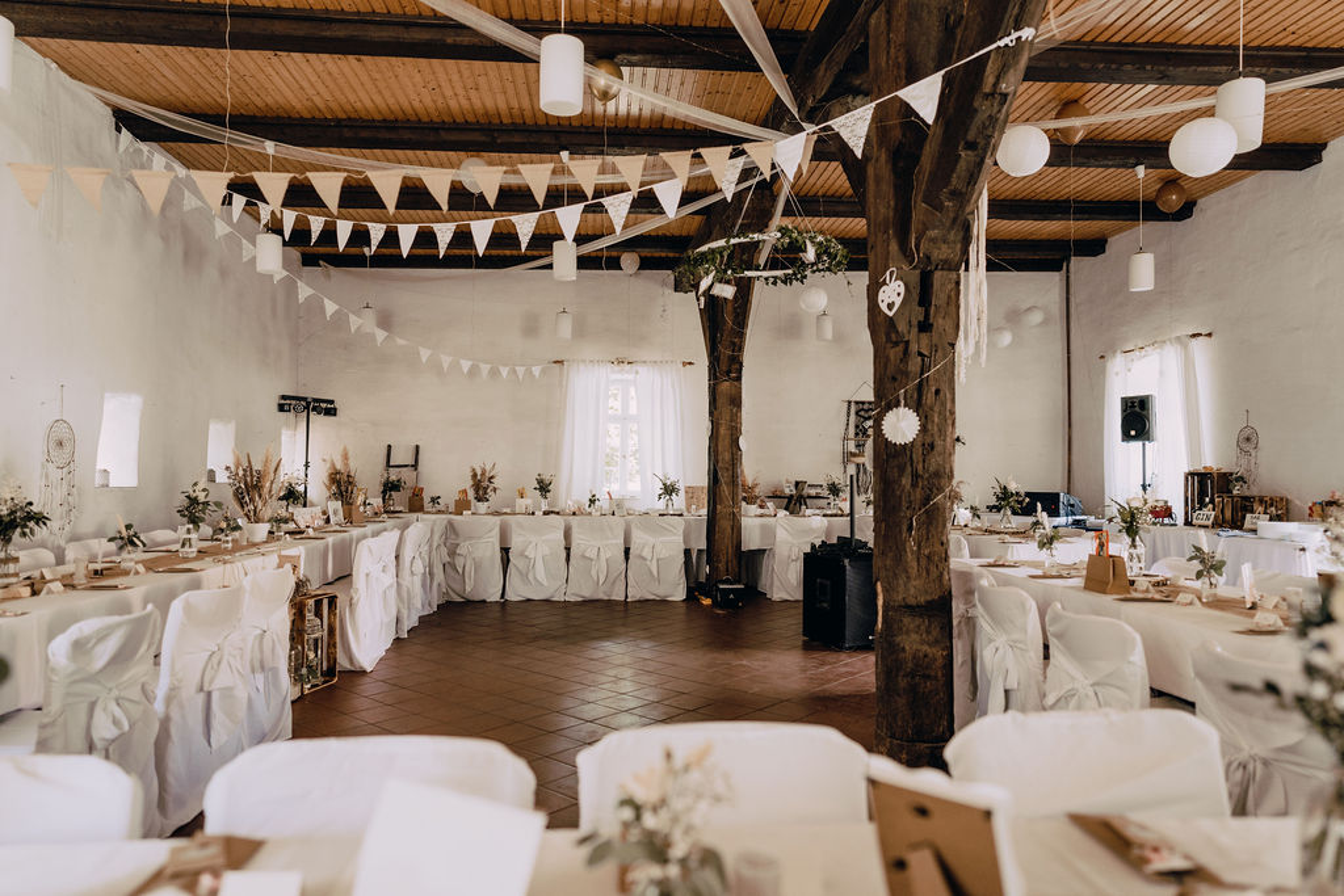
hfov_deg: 73.7
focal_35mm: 24
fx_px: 896
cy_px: 448
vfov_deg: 53.1
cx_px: 672
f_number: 2
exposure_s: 1/160
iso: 500
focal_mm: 24
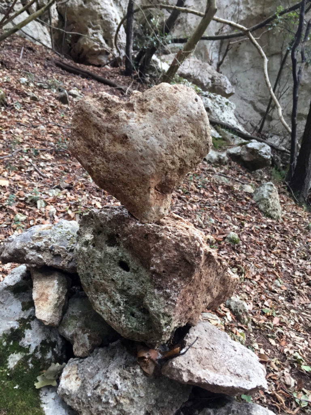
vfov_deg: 61.7
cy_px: 208
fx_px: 347
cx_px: 156
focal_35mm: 29
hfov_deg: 48.2
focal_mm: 4.15
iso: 80
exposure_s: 1/33
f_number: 2.2
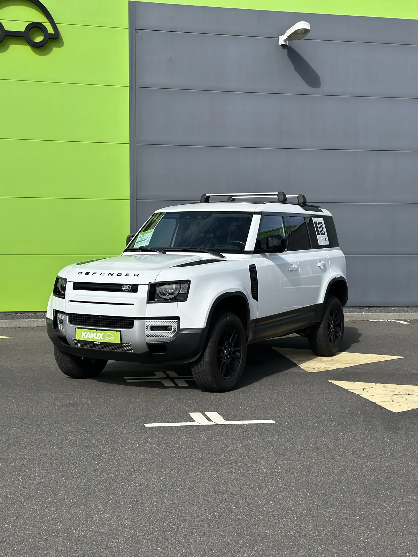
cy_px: 278
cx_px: 209
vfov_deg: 39.7
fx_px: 773
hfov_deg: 30.3
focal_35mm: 48
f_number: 1.78
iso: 100
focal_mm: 6.86
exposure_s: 1/10870
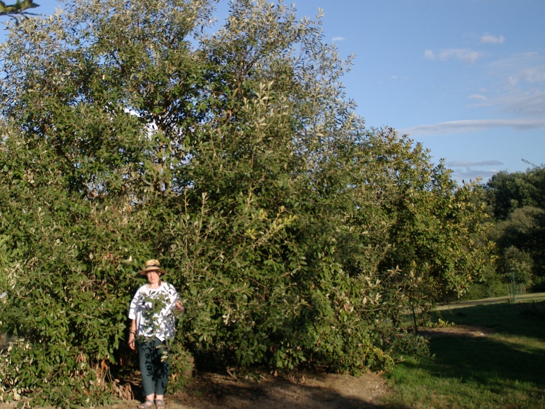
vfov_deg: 27.5
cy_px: 182
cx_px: 191
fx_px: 835
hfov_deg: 35.9
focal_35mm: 53
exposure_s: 1/2000
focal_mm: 28
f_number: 4.5
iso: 400
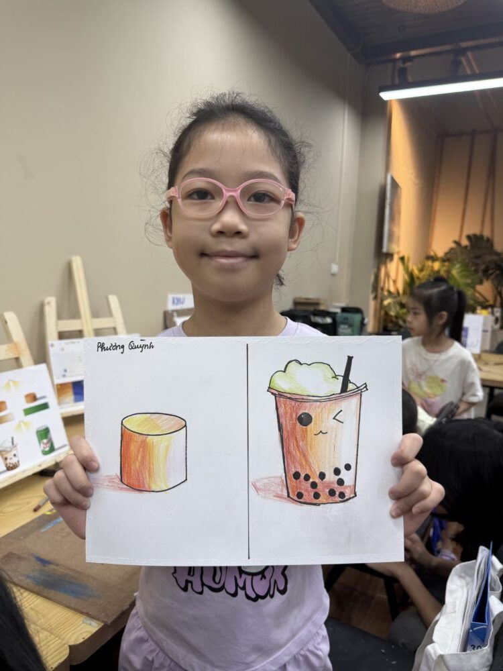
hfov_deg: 56.8
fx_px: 465
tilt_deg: -7.8
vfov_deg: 71.6
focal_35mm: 24
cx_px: 252
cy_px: 336
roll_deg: -2.7
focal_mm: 6.76
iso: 64
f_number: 1.78
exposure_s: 1/127
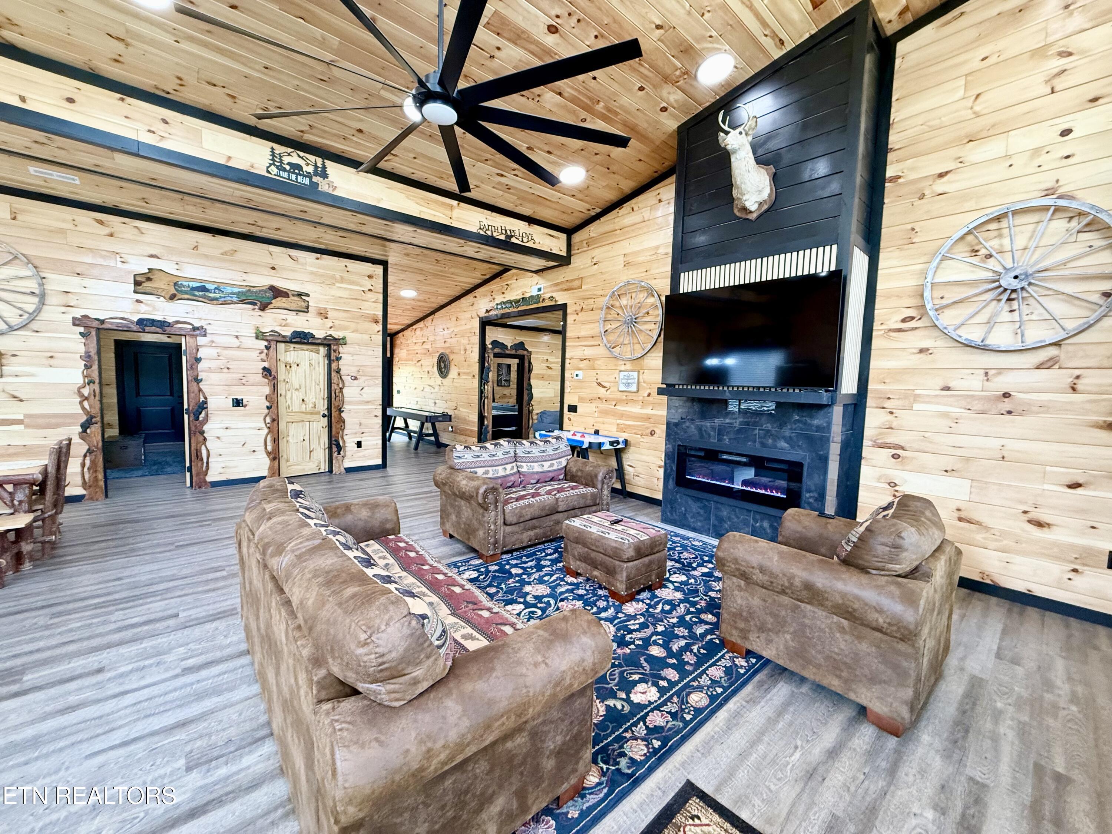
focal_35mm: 14
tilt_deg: -5.0
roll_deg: -1.8
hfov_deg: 102.1
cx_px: 556
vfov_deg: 85.7
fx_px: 450
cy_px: 417
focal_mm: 2.22
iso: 250
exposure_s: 1/120
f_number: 2.2
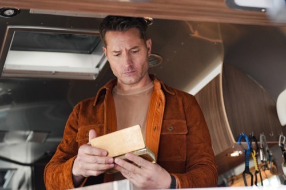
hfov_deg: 27.0
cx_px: 143
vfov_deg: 18.2
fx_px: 596
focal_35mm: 75
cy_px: 95
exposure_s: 1/160
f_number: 2.5
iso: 1000
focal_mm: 50
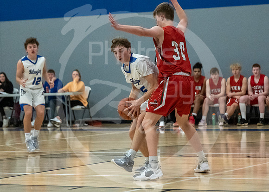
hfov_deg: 14.7
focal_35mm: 137
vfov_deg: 10.5
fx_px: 1046
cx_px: 127
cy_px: 119
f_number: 2.8
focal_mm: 70
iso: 3200
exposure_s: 1/1250
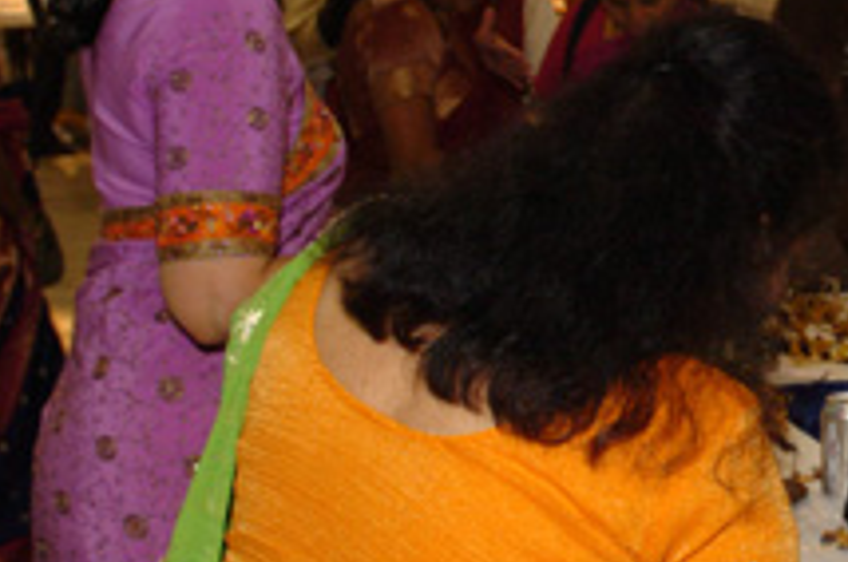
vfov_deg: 16.2
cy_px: 228
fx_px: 1976
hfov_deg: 22.8
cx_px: 931
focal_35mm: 84
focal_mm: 20
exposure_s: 1/30
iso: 400
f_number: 5
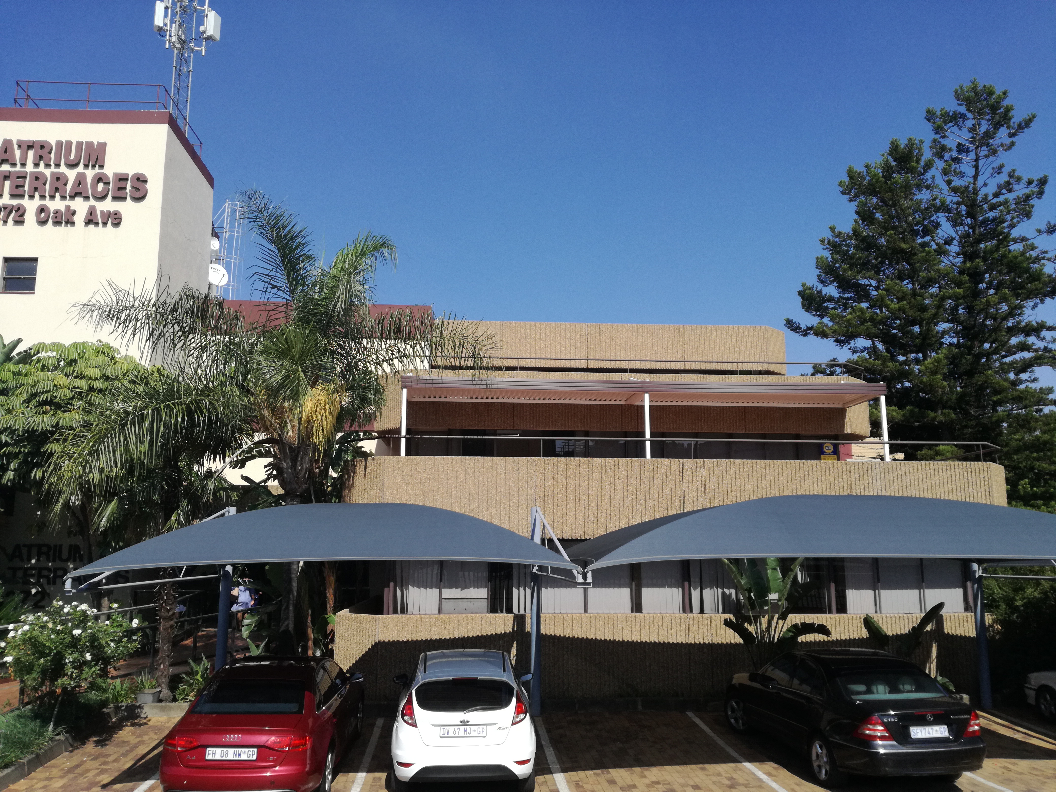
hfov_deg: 65.3
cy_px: 396
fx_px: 824
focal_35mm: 27
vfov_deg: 51.4
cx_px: 528
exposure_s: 1/1355
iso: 50
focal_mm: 3.79
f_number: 2
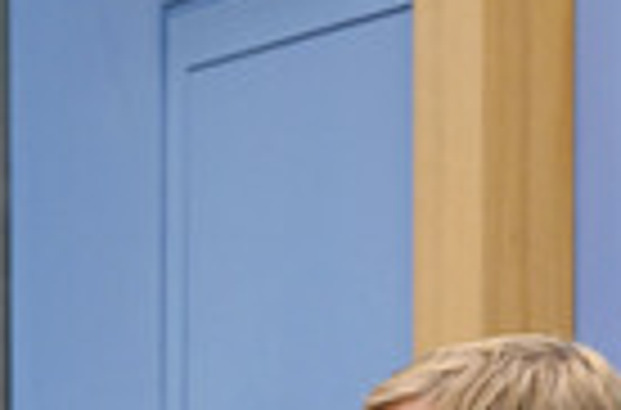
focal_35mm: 328
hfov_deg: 6.3
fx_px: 5639
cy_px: 586
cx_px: 290
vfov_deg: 4.1
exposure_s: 1/500
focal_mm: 100
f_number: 7.1
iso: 6400
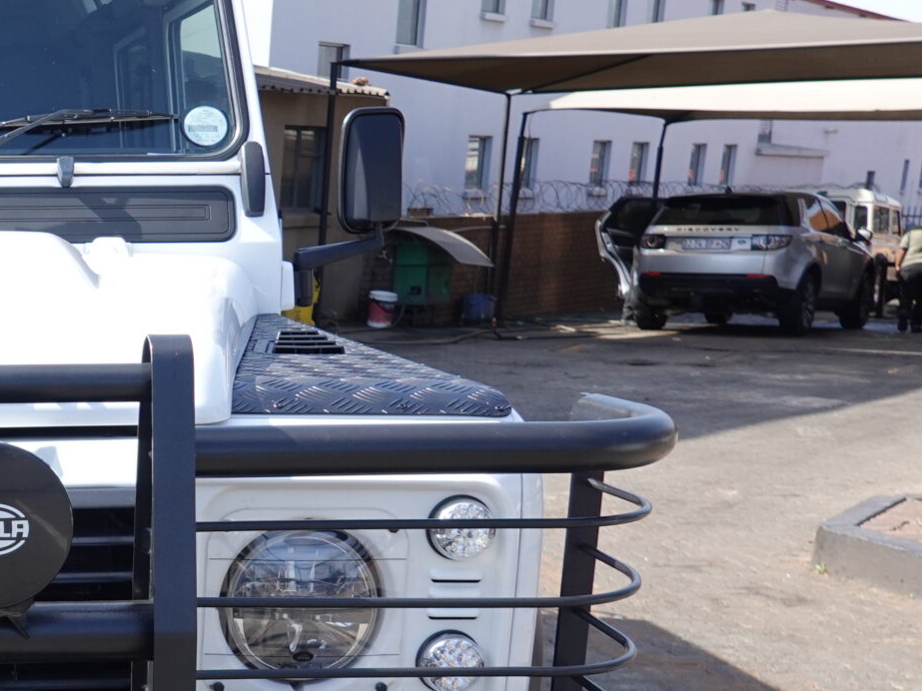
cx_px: -140
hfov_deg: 27.2
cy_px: 565
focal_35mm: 64
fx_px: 1704
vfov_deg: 22.6
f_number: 2.8
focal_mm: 9
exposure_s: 1/400
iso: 125
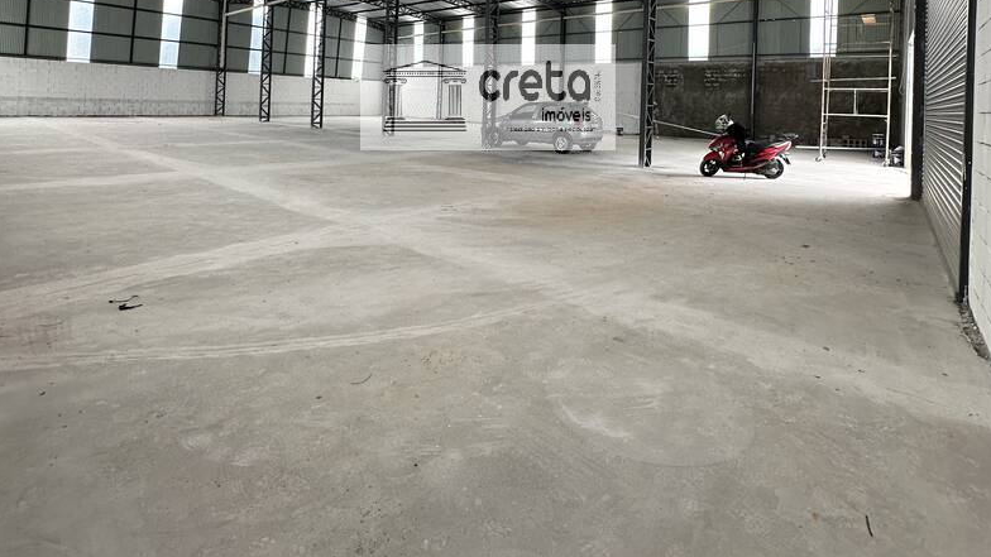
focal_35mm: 21
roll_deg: -2.5
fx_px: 552
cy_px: 99
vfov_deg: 49.9
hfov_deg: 83.8
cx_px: 488
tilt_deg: +0.2
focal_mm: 2.22
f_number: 2.2
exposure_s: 1/99
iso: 80
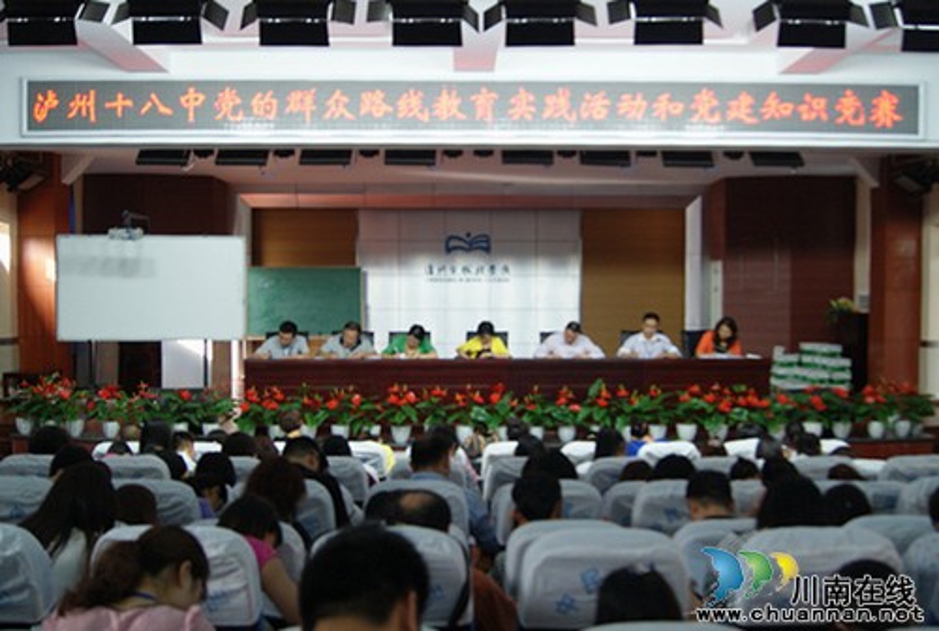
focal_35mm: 36
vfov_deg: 37.1
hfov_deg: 53.0
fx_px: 941
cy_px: 316
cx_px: 470
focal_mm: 24
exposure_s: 1/30
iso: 400
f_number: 4
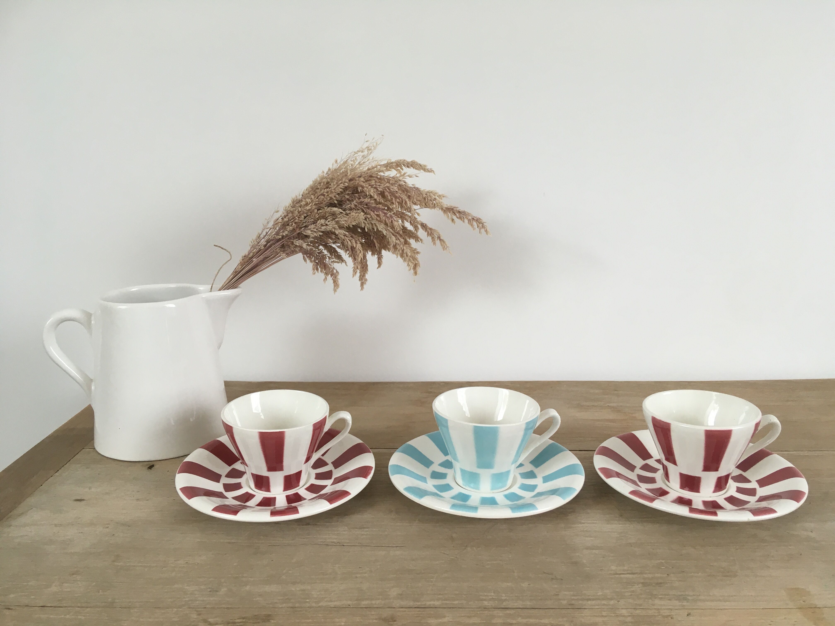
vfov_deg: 48.2
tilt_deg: -10.6
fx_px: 700
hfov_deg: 61.7
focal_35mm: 29
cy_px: 313
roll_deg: +1.0
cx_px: 418
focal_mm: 4.15
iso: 25
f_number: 2.2
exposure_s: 1/33
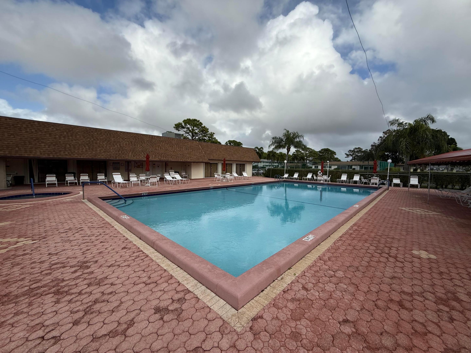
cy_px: 176
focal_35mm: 14
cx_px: 236
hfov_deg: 102.1
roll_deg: -1.0
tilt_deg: -2.4
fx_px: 190
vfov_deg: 85.7
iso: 50
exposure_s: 1/2976
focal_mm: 2.22
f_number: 2.2
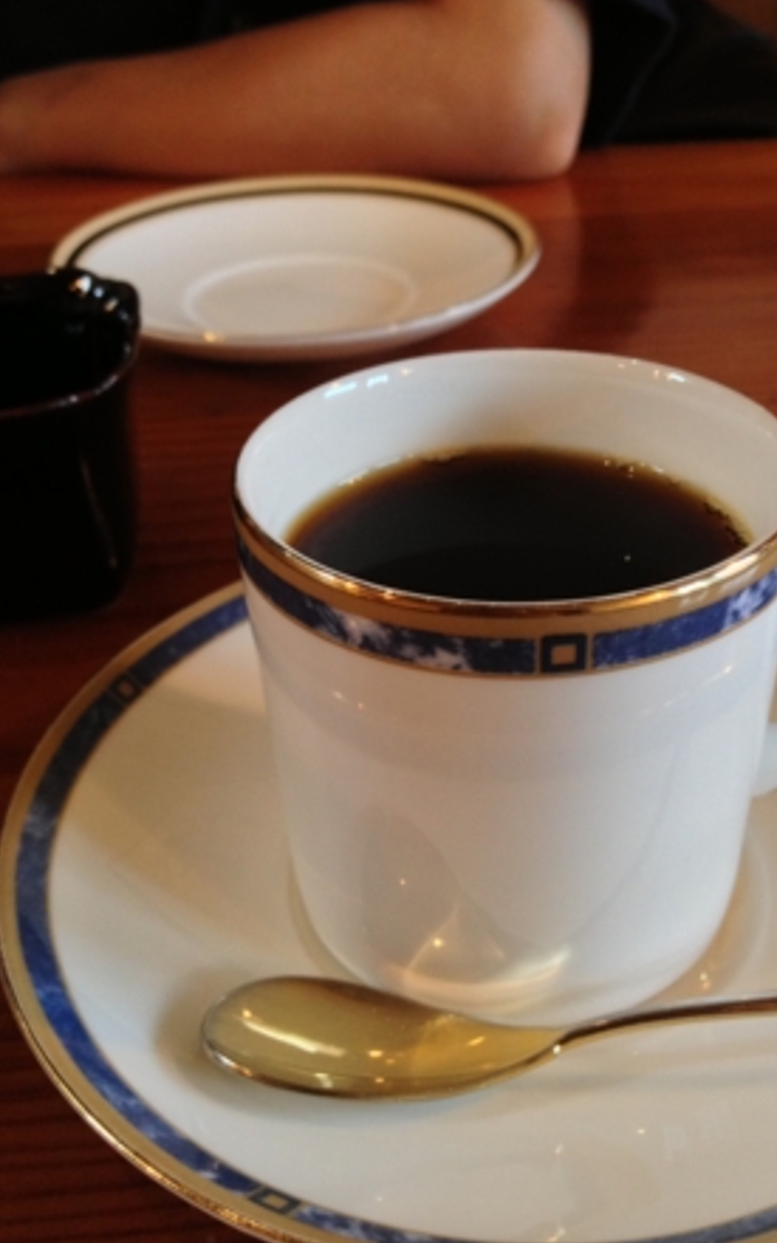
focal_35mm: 38
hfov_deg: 33.5
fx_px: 1287
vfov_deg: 51.5
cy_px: 622
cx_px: 444
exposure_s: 1/20
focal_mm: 4.28
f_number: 2.4
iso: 160
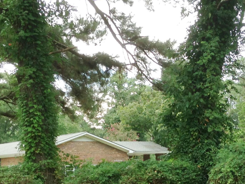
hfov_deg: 23.5
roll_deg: +1.4
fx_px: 588
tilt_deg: +0.6
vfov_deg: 17.5
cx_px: 151
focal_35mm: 83
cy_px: 167
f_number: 2.4
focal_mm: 4.12
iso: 50
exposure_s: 1/128
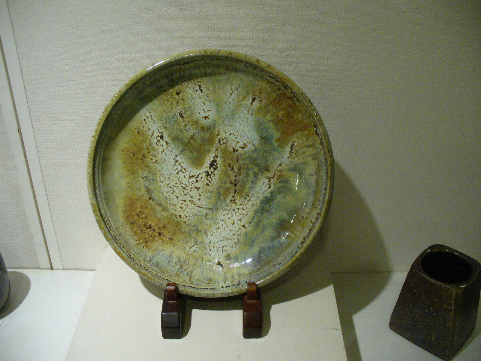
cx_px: 240
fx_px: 514
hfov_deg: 50.1
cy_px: 180
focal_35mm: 37
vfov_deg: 38.7
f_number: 2.8
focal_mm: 6.1
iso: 400
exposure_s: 1/200
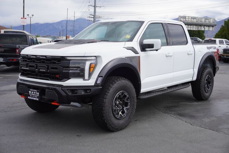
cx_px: 114
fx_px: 277
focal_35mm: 44
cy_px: 76
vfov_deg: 30.9
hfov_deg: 44.9
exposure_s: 1/100
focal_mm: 29
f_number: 9
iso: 100
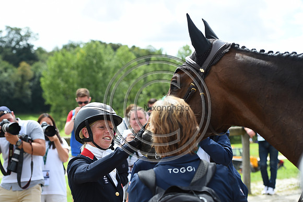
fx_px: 631
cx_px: 152
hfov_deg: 27.0
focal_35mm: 75
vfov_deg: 18.2
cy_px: 101
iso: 250
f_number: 5
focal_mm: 75
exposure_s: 1/1000
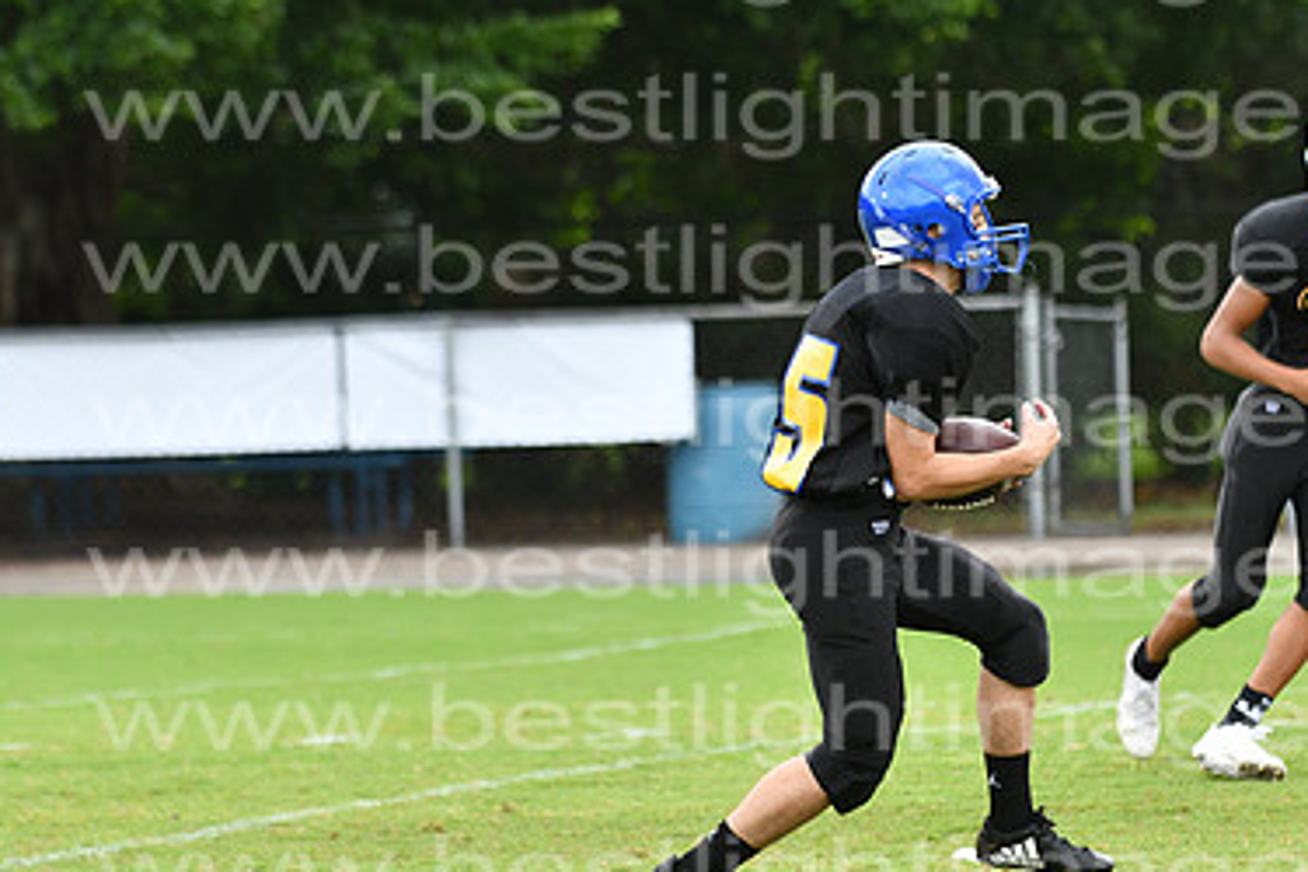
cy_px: 497
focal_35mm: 325
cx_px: 886
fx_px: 11807
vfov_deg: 4.2
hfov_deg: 6.3
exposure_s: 1/1600
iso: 800
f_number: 3.5
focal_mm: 140
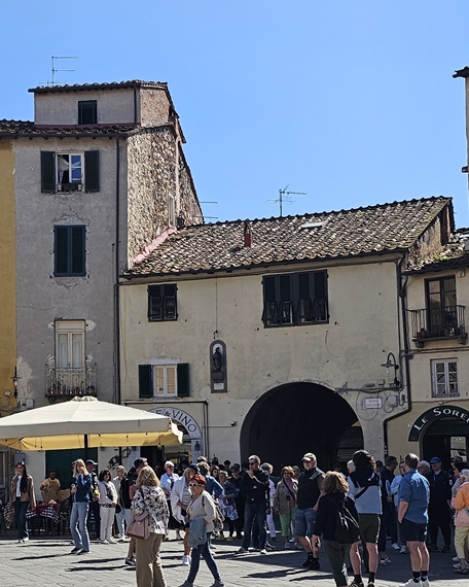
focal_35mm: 63
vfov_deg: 30.0
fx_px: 1093
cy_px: 350
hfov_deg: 23.6
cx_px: 47
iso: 16
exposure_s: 1/1391
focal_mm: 6.3
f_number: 1.7
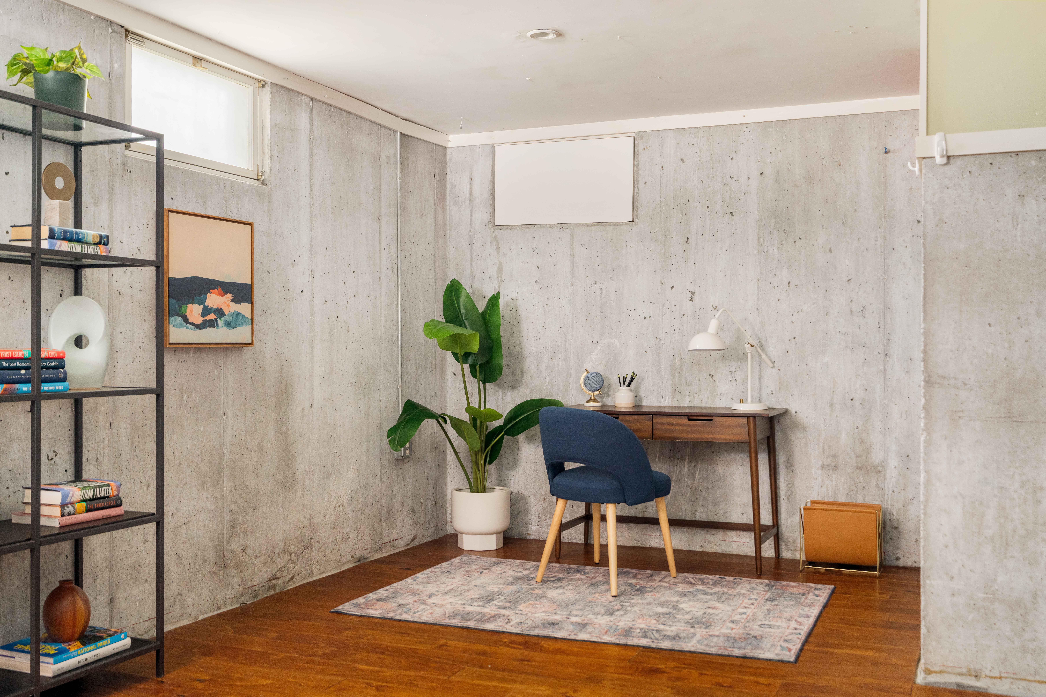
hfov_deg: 54.4
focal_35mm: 35
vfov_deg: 37.9
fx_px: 1017
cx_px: 523
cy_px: 348
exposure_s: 1/2
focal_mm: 35
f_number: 4
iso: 640
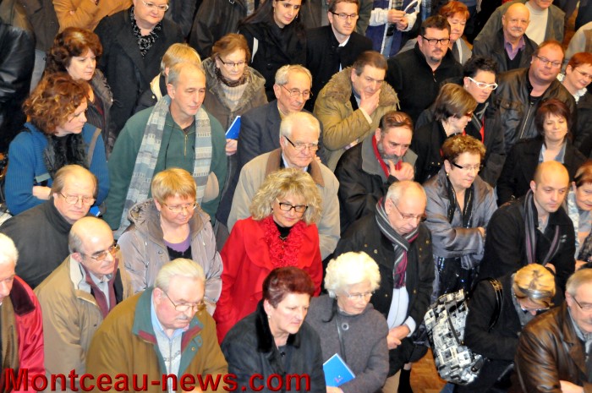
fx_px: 1355
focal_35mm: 82
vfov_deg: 16.5
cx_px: 296
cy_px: 196
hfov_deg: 24.6
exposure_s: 1/60
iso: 3200
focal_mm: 55
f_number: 7.1
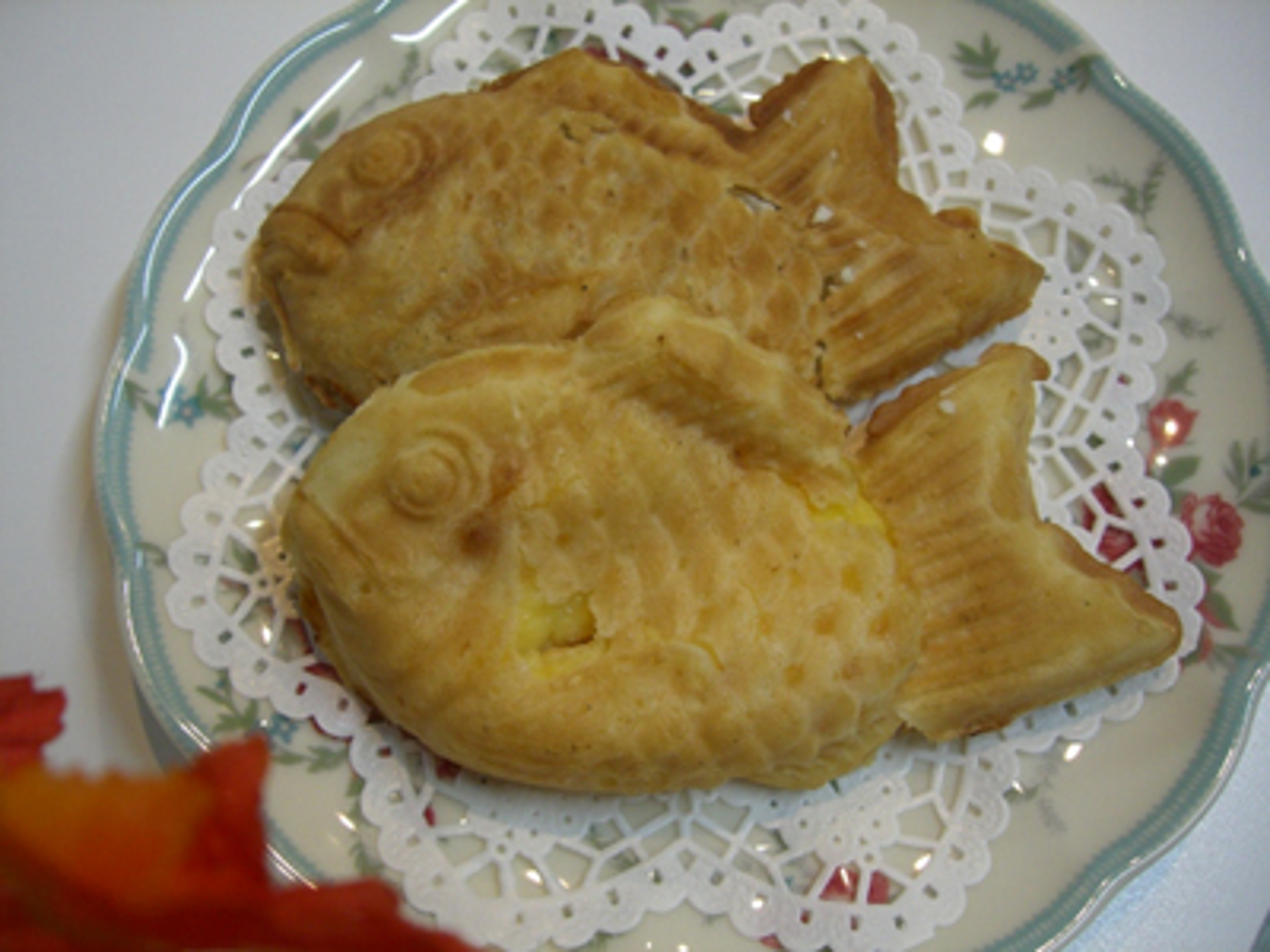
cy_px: 476
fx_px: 1394
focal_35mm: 38
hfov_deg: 49.0
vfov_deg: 37.7
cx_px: 635
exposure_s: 1/30
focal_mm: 6.2
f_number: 2.7
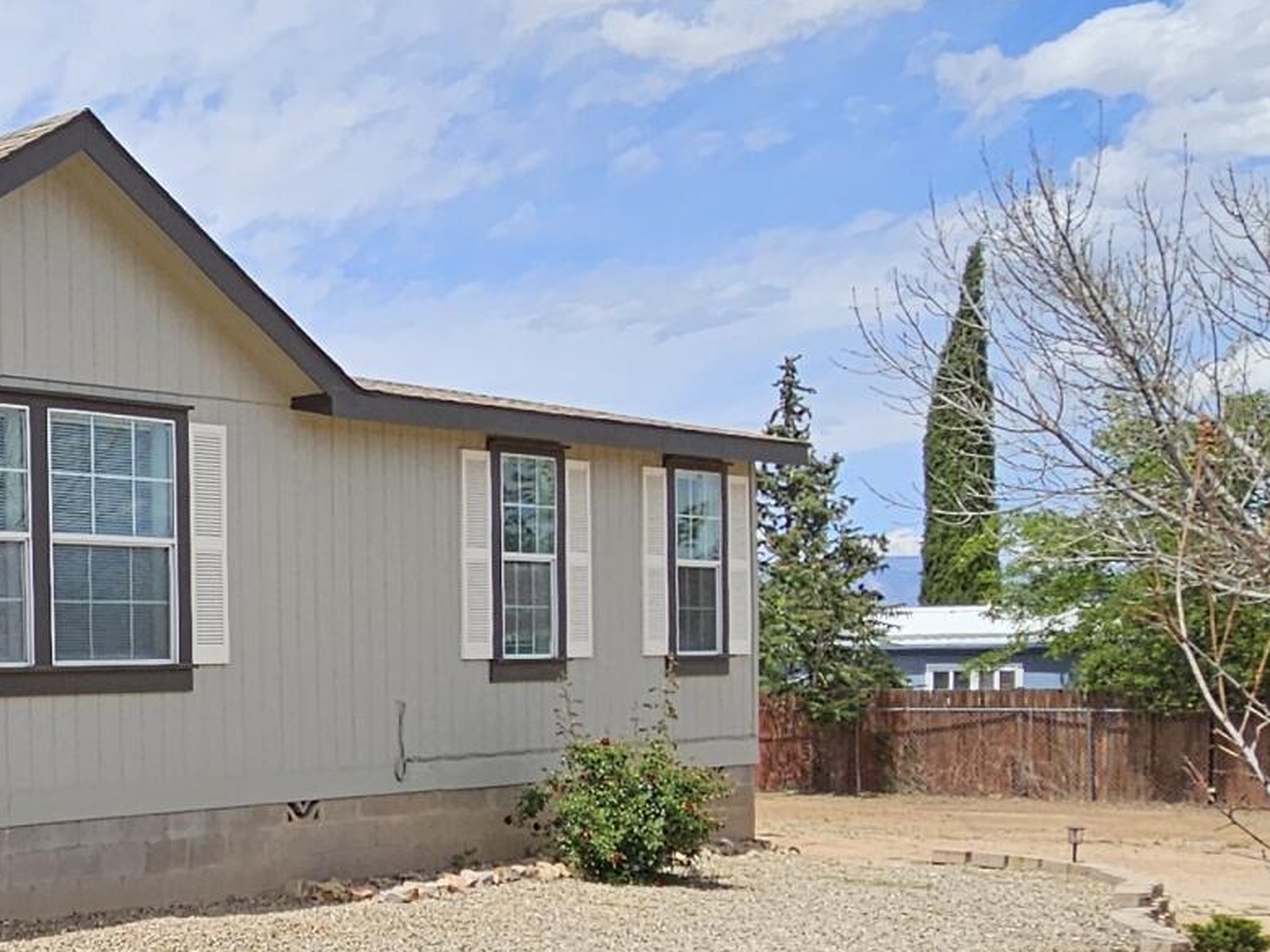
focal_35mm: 50
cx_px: -383
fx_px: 1834
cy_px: 732
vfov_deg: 28.6
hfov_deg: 30.2
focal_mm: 2.2
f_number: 2.2
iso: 50
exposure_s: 1/2993
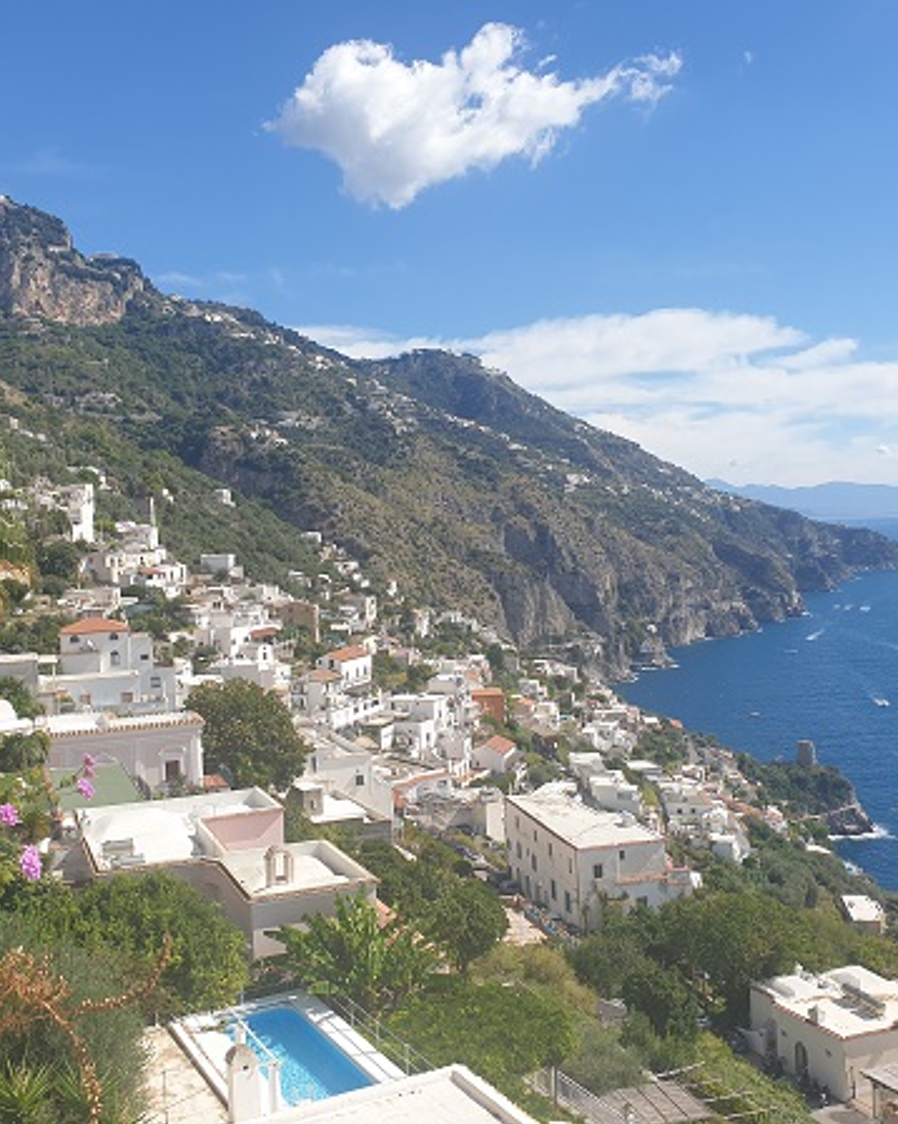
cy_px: 562
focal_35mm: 34
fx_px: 1130
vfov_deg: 52.9
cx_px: 401
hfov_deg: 43.3
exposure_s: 1/1634
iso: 50
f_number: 2.4
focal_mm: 4.3
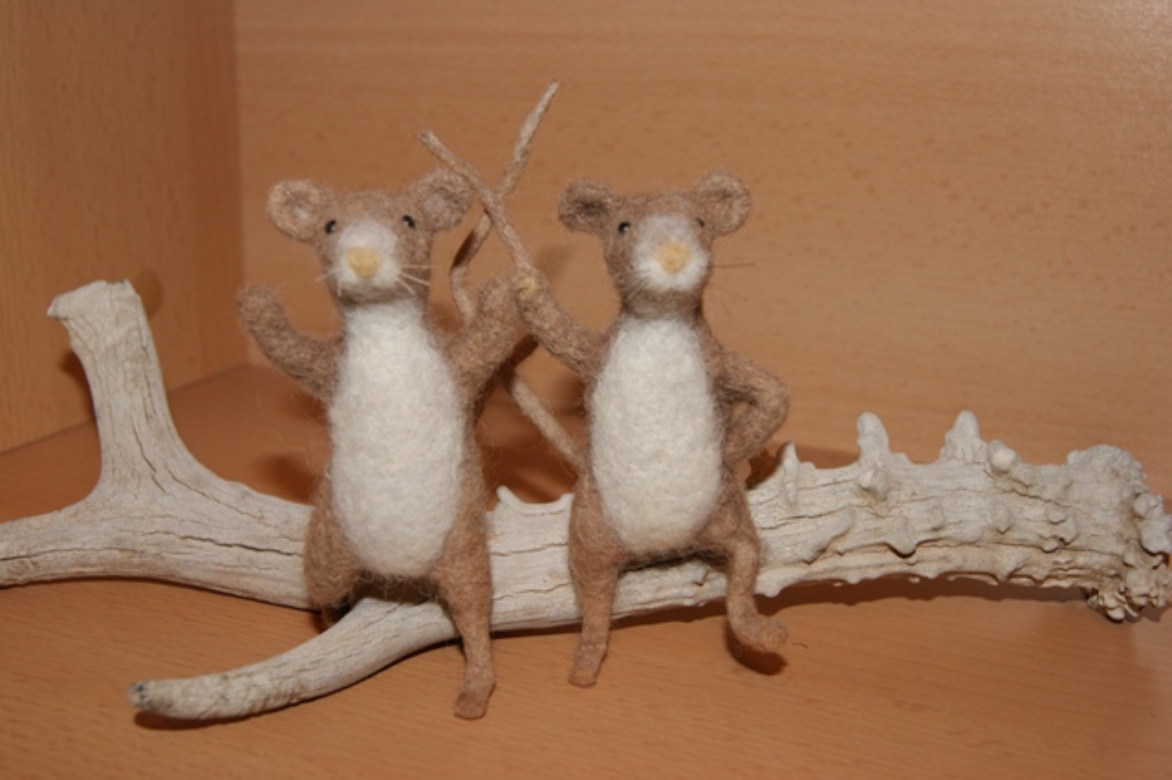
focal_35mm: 42
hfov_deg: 46.4
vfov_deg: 31.9
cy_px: 390
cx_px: 586
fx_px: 1367
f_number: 6.3
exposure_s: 1/60
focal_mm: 28
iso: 400
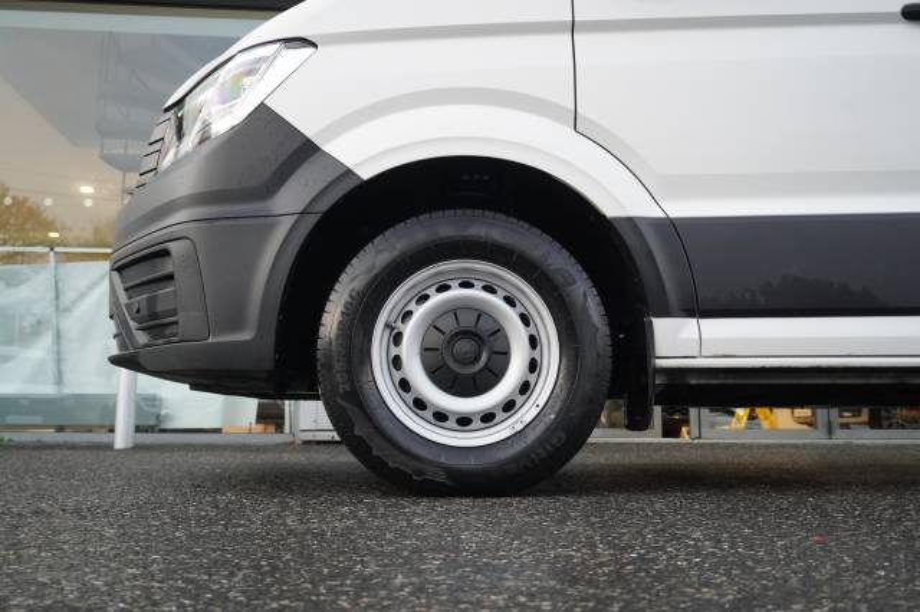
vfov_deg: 38.3
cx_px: 460
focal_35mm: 34
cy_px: 306
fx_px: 881
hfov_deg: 55.1
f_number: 4
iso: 2500
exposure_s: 1/200
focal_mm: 23
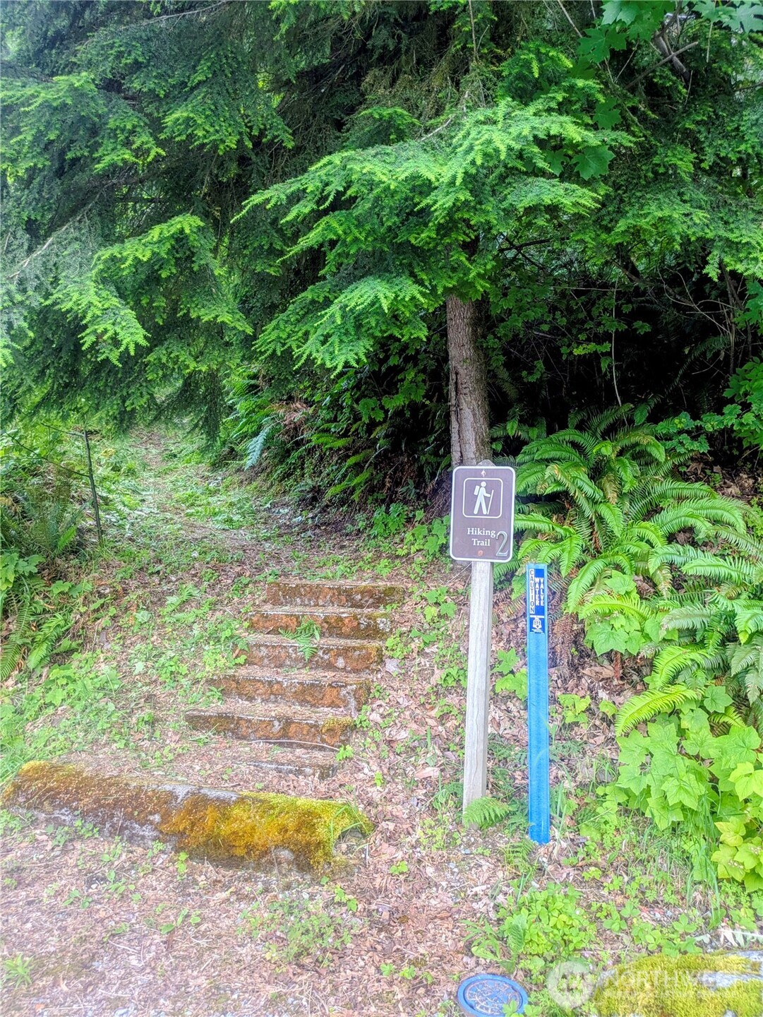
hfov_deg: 54.9
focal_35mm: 25
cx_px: 382
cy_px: 508
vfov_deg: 69.4
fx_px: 734
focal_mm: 5.43
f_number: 1.89
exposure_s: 1/120
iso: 94
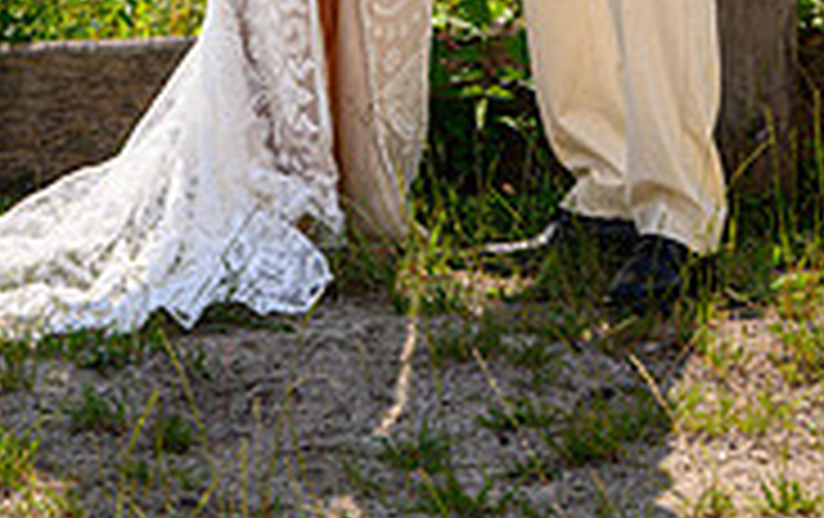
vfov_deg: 7.4
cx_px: 389
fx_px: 3936
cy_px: -347
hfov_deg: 12.0
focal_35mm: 175
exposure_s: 1/200
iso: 100
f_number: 10
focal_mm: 70
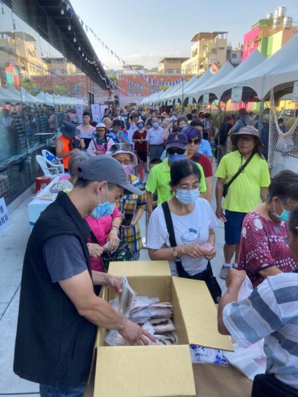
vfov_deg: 63.4
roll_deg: +1.0
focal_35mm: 28
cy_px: 198
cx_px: 149
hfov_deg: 49.7
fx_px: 321
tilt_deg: -16.3
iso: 20
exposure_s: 1/236
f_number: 1.8
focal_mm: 3.99
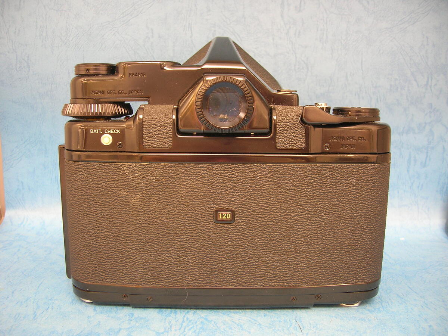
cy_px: 168
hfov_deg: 54.0
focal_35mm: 34
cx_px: 224
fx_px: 440
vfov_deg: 41.8
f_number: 2.9
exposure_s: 1/3.8
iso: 62
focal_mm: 5.7
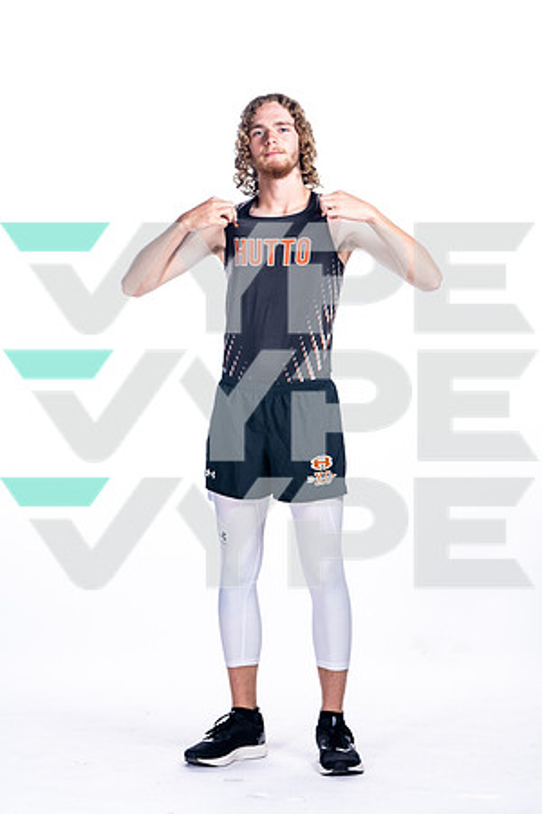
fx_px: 2687
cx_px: 271
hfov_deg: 11.5
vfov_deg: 17.2
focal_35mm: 119
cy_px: 407
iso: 400
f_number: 5.6
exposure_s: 1/250
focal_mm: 119
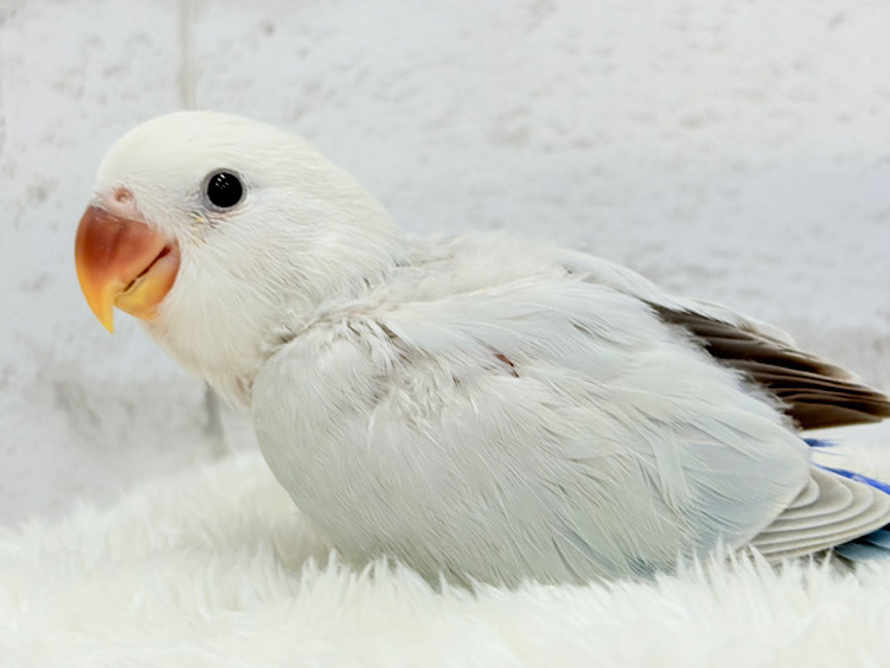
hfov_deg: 36.8
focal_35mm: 52
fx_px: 1337
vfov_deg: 28.0
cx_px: 445
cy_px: 334
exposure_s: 1/50
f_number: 1.6
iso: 32
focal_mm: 5.96
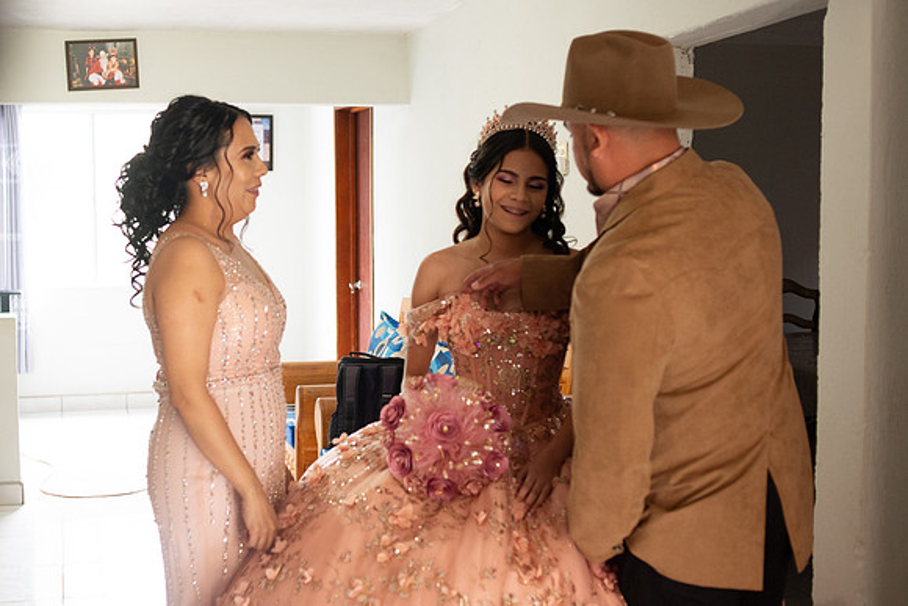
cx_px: 330
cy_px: 278
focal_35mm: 47
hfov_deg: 41.8
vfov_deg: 28.8
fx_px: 1178
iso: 2000
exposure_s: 1/200
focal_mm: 35
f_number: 4.5
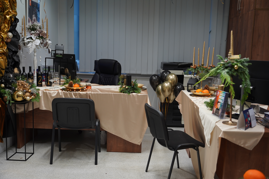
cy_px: 90
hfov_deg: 55.8
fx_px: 254
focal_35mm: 34
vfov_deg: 38.9
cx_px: 134
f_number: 2.8
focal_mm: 34
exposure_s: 1/160
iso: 640
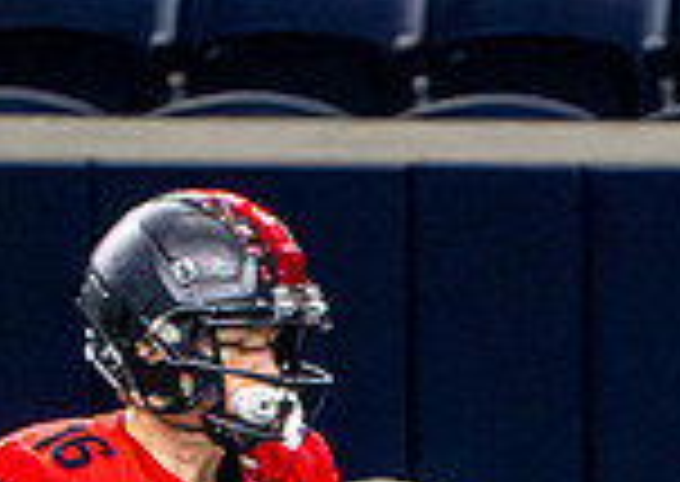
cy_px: 990
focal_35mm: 1747
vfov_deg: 0.8
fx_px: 33649
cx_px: 928
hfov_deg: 1.2
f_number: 5.6
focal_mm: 352
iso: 8000
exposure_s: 1/1000
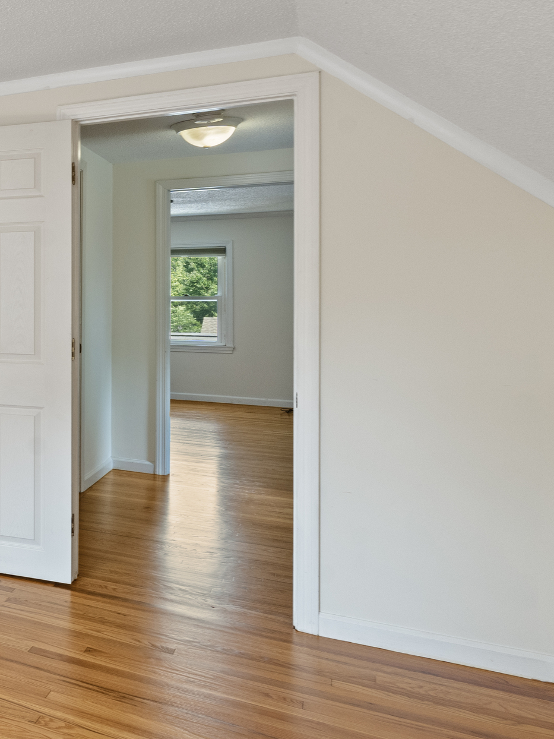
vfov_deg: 47.4
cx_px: -286
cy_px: 299
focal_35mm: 39
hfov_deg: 26.2
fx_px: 836
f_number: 8
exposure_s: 1/13
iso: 640
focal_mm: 16.5
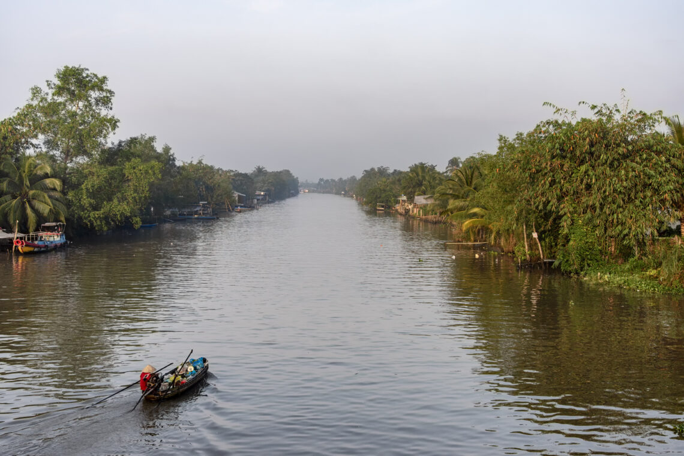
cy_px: 228
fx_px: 912
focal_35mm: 48
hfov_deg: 41.1
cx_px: 342
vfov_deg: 28.1
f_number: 8
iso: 100
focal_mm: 32
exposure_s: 1/640
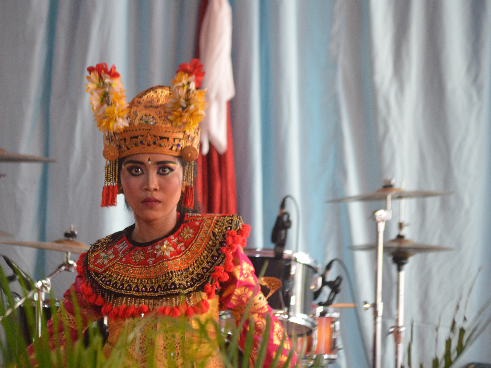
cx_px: 165
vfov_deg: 7.4
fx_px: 2860
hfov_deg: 9.8
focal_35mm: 202
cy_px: 213
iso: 900
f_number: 4.5
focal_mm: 105
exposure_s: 1/60
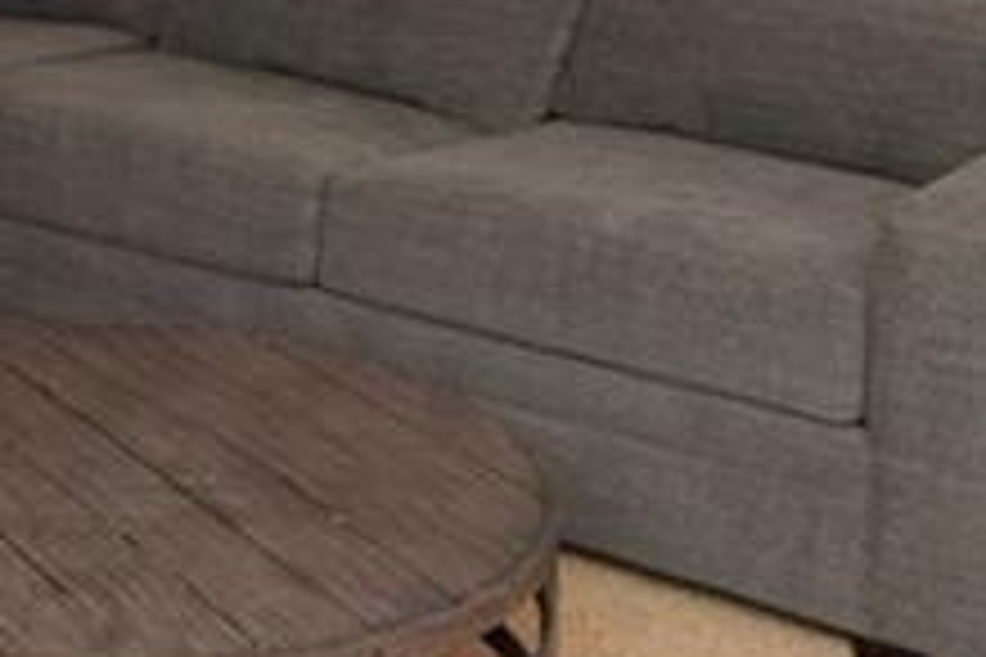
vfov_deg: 15.7
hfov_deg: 22.6
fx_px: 2300
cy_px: -119
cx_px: -144
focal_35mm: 84
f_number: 4
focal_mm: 12
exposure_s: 1/200
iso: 200
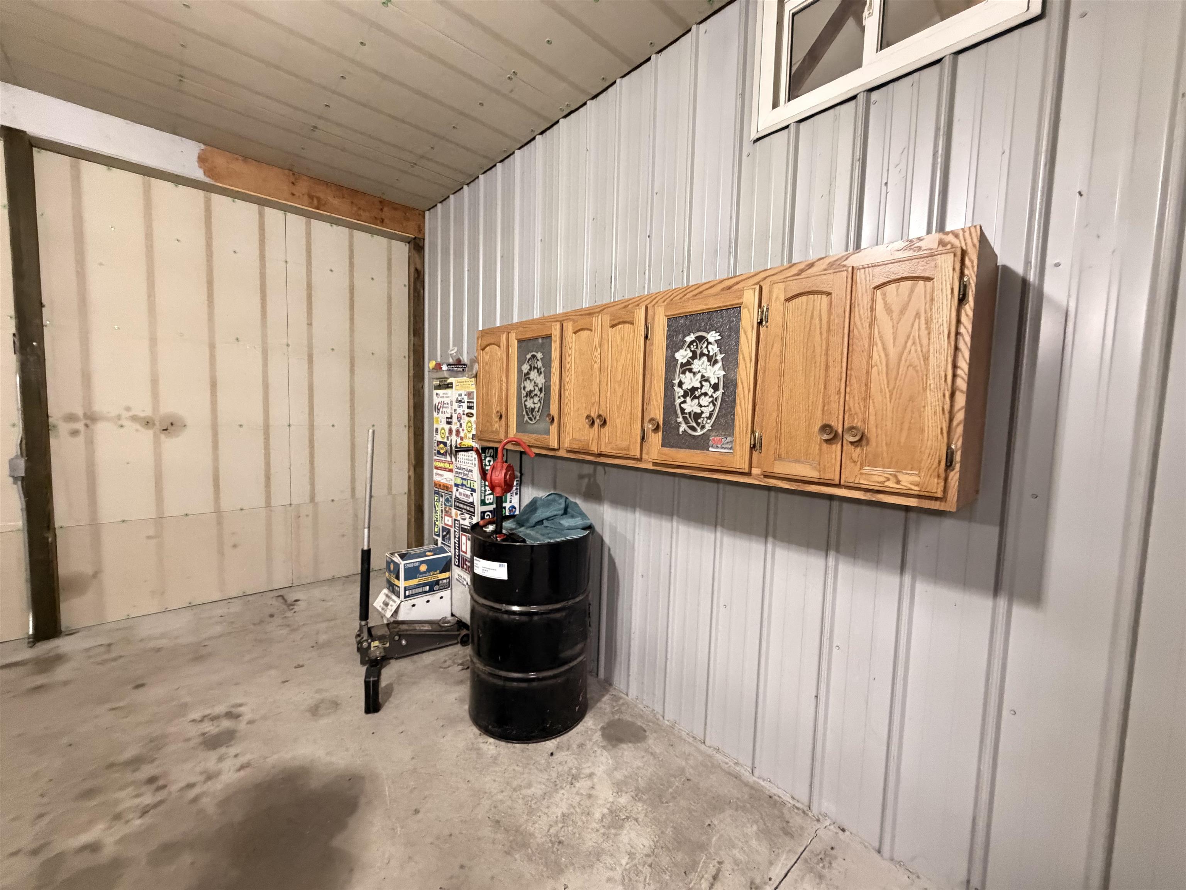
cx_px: 593
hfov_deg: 102.1
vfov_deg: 85.7
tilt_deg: +0.7
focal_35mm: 14
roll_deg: -2.8
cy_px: 445
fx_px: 480
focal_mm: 2.22
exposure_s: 1/60
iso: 640
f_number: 2.2
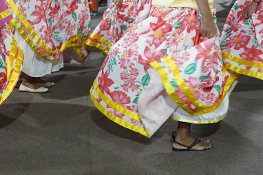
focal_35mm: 81
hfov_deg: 25.0
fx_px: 591
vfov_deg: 16.4
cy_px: -8
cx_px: 101
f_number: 2.8
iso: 2500
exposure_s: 1/125
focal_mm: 24
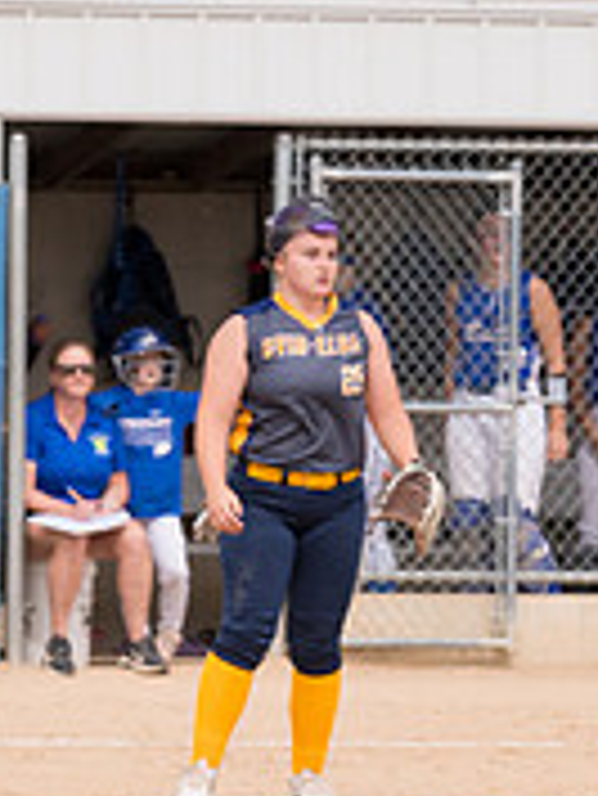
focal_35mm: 588
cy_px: 427
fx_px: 13528
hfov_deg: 2.5
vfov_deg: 3.4
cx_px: -701
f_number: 5.6
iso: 320
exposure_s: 1/1600
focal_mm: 125
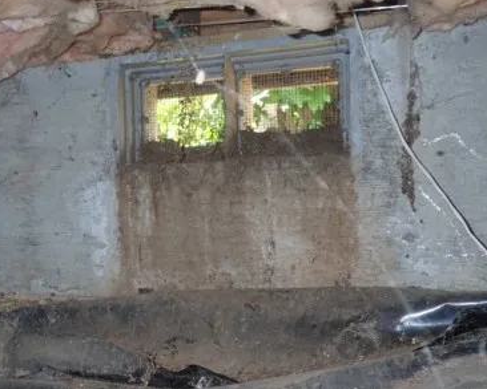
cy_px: 193
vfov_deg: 45.8
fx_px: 461
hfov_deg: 55.6
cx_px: 232
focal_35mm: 32
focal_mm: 5.5
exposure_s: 1/30
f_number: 2.3
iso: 200
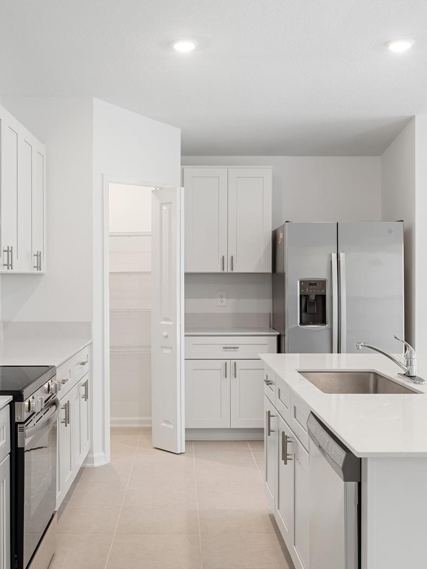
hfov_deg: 35.1
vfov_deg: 45.8
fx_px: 674
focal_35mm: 41
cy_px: 286
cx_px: 182
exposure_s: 2
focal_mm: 28
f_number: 9
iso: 100
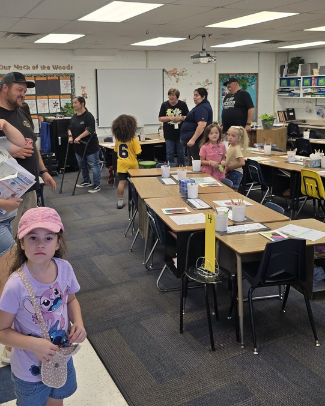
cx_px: 133
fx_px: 409
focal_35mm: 34
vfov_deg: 52.2
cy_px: 151
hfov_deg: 43.2
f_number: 1.7
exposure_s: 1/120
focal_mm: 6.3
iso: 50
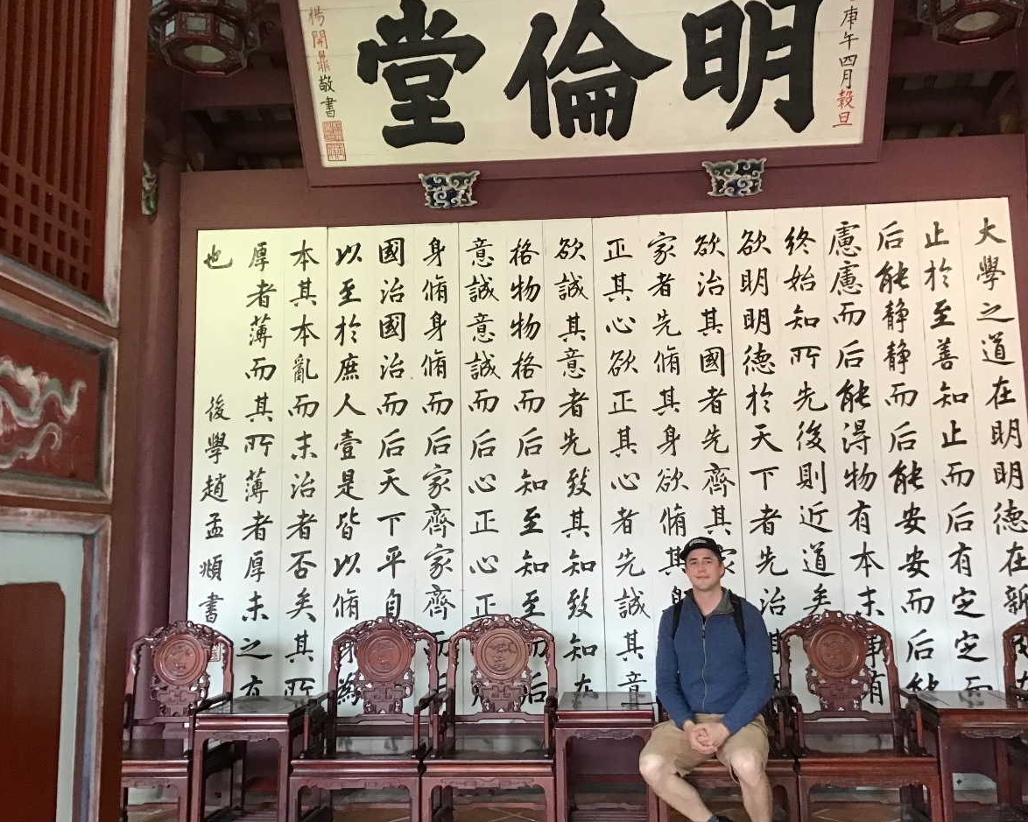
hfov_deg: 54.2
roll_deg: +0.3
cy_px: 403
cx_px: 551
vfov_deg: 44.5
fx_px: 1004
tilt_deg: +6.7
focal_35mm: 33
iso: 100
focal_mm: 3.3
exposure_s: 1/30
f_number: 2.4
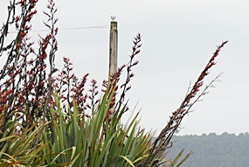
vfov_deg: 5.3
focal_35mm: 261
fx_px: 1808
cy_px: 127
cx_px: 43
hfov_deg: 7.9
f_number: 5.6
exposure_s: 1/800
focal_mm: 62
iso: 400
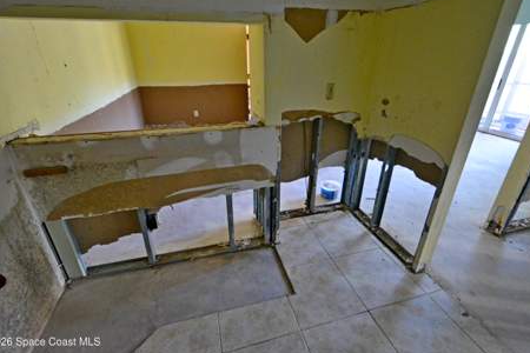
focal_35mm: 16
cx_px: 263
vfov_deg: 73.7
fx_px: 236
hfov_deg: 96.7
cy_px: 169
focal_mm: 10
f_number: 3.5
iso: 2800
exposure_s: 1/30
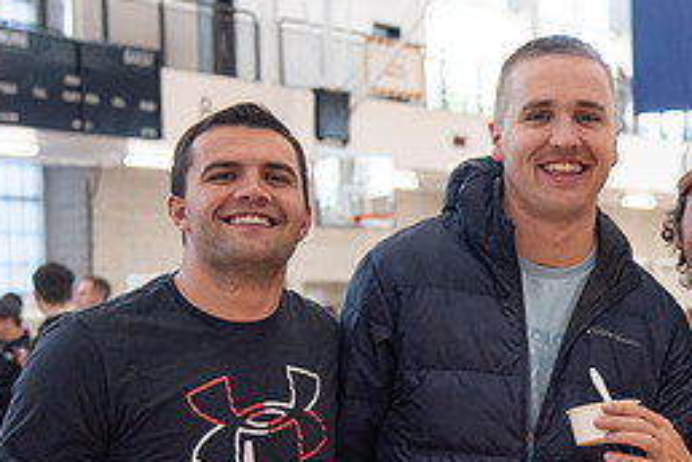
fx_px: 2076
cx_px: 569
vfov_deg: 12.6
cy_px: 367
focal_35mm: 108
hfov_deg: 18.7
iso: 1250
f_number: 4
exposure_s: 1/200
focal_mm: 48
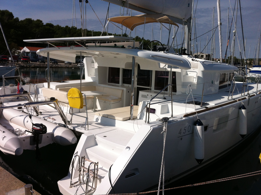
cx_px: 130
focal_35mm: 35
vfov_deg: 40.6
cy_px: 98
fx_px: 264
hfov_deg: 52.7
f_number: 2.8
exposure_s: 1/5027
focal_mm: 3.85
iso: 80
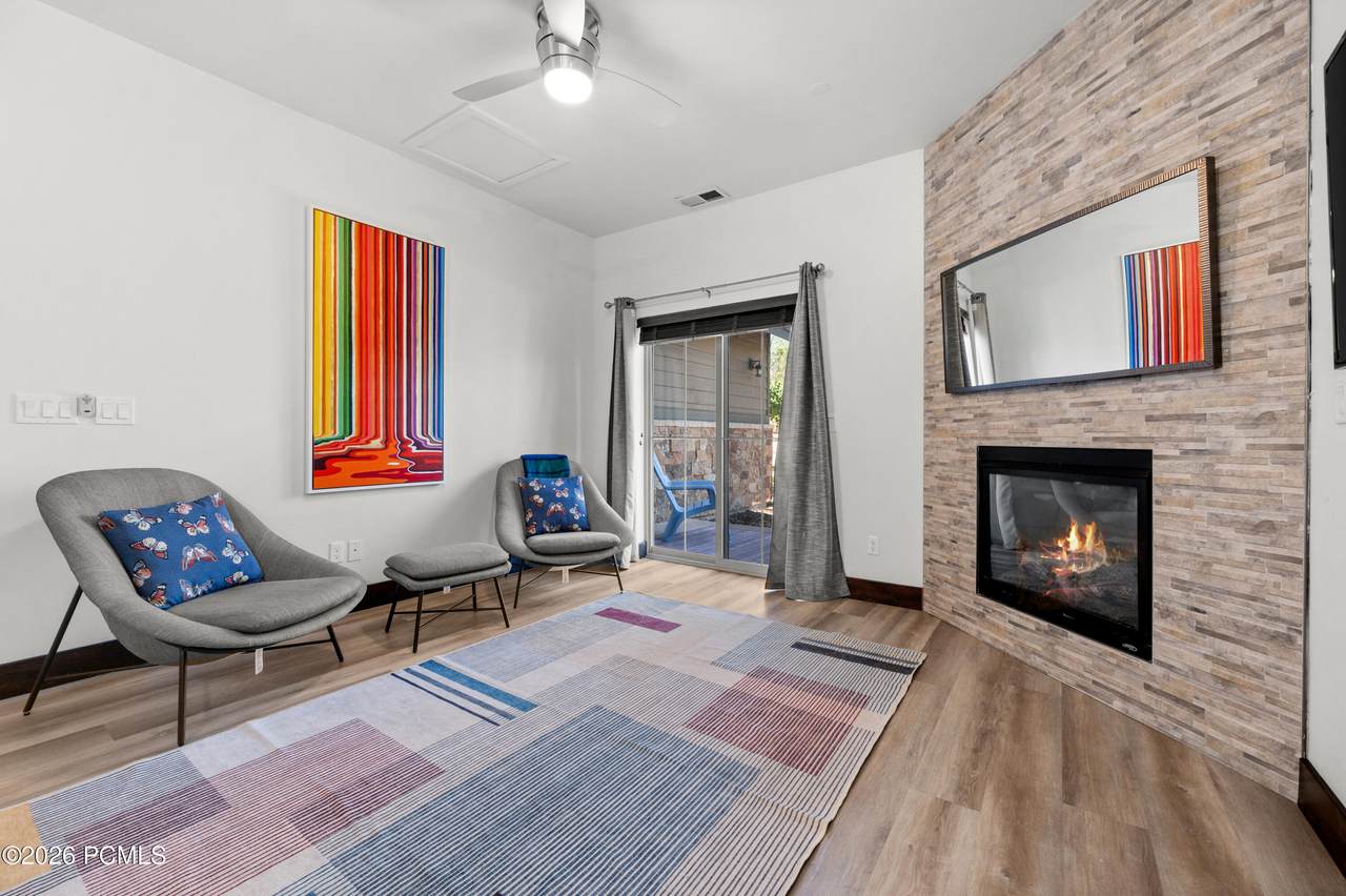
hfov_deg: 104.3
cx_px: 673
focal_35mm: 14
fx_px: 523
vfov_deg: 81.1
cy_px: 448
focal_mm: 14
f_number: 8
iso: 400
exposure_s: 1/6
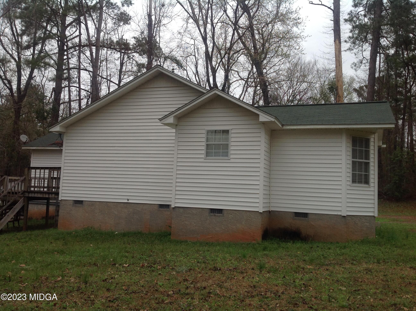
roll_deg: -2.0
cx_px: 208
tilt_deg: +5.3
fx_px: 420
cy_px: 156
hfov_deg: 52.7
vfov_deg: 40.6
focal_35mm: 35
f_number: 2.4
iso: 50
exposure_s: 1/263
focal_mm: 4.28
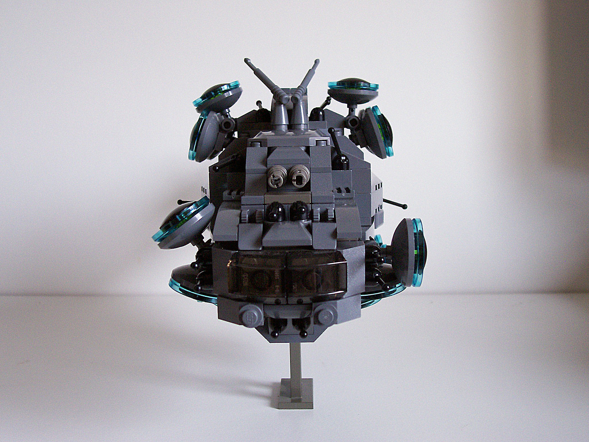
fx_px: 715
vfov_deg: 34.3
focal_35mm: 42
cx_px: 294
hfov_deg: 44.8
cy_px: 221
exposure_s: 1/35.5
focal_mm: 7
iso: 160
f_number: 2.9
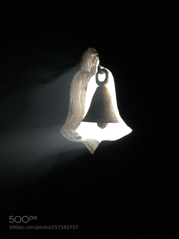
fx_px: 200
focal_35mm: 29
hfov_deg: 48.2
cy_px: 120
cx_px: 90
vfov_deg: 61.7
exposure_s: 1/17
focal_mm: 4.15
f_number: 2.2
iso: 500
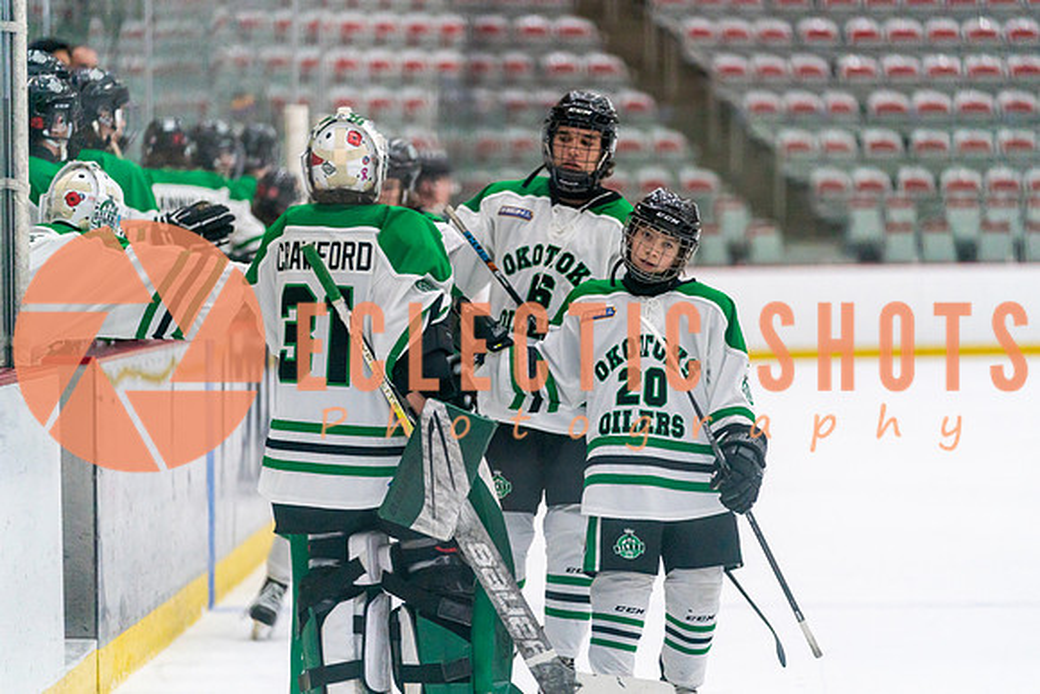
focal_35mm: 165
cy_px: 347
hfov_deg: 12.4
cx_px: 520
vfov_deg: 8.3
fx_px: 4768
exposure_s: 1/1250
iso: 3200
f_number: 2.8
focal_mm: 165
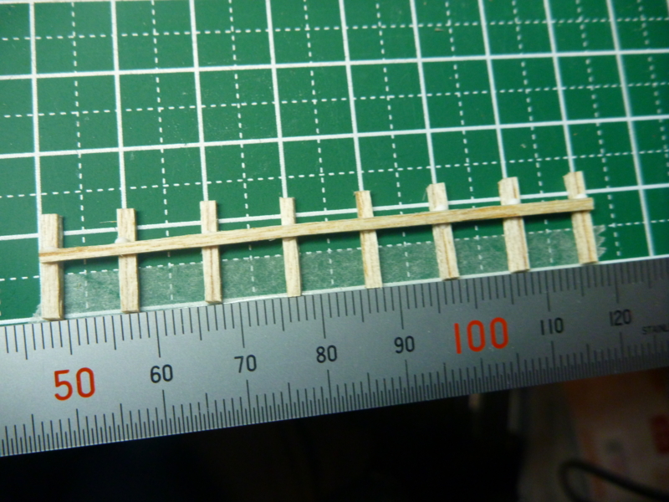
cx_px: 334
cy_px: 251
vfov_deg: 49.7
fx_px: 541
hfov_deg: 63.4
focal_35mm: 28
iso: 250
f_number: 3.3
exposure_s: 1/30
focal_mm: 4.9
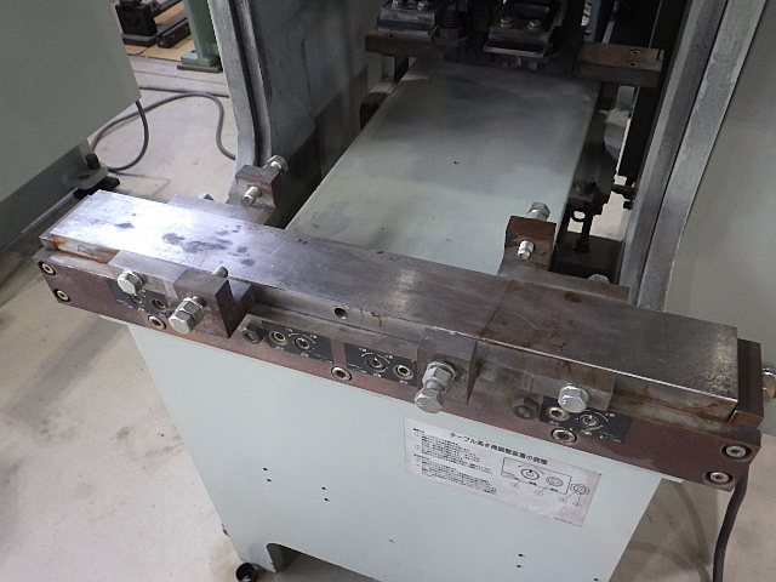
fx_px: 628
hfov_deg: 63.4
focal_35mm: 28
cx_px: 388
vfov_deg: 49.7
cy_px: 291
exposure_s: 1/45
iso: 640
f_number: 3.5
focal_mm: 5
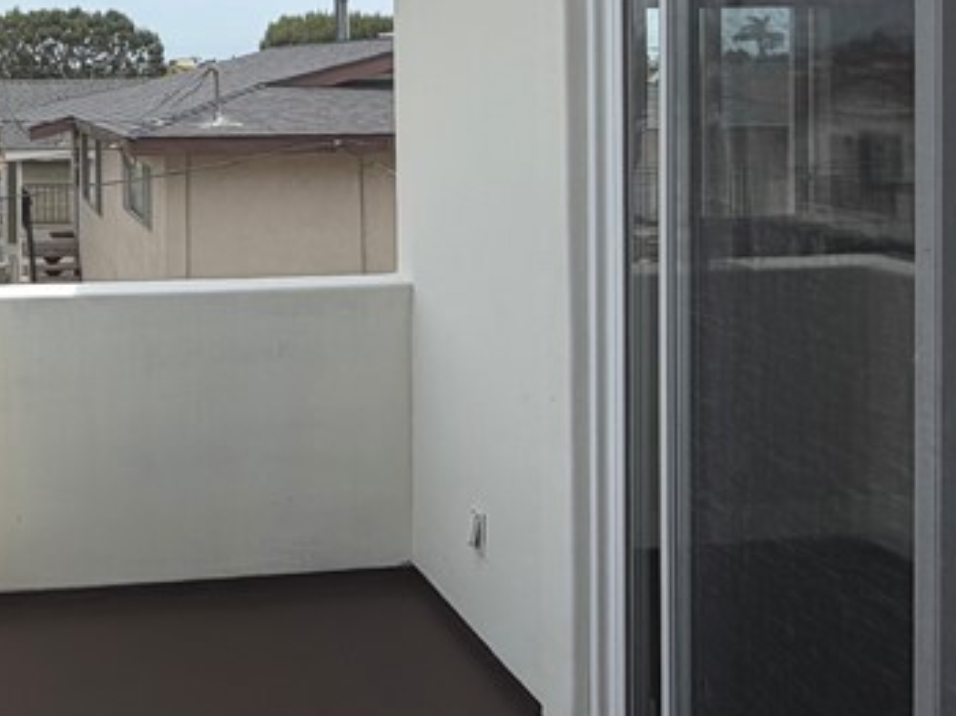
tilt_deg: -0.2
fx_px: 1132
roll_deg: +1.2
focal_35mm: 41
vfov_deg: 33.6
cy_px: 96
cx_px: 117
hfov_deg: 42.5
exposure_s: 1/1259
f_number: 2.2
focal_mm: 2.22
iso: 20
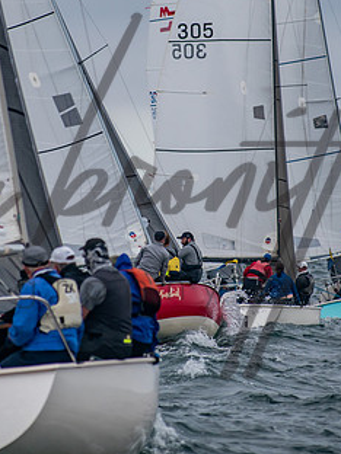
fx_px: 6515
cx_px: 163
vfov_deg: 4.0
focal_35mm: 496
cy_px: 178
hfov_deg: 3.0
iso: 400
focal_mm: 180
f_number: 5.6
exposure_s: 1/640
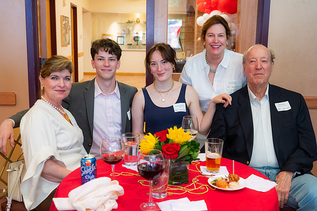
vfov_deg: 31.3
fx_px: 376
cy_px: 103
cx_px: 164
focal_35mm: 43
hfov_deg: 45.7
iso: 2000
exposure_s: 1/125
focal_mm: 41
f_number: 4
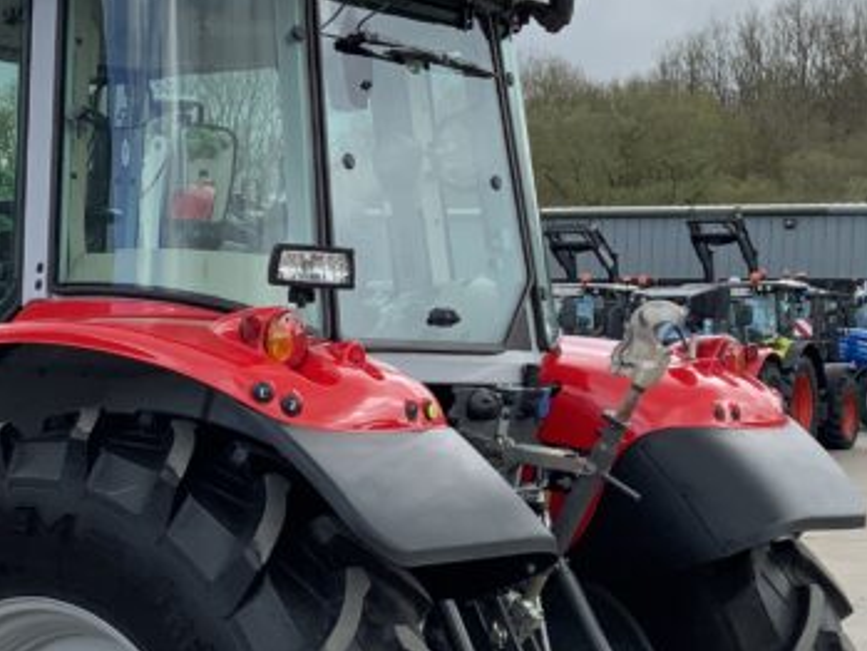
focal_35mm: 85
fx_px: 2130
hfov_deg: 22.7
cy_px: 497
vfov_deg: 17.3
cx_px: 174
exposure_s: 1/556
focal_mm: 3
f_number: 1.8
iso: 16
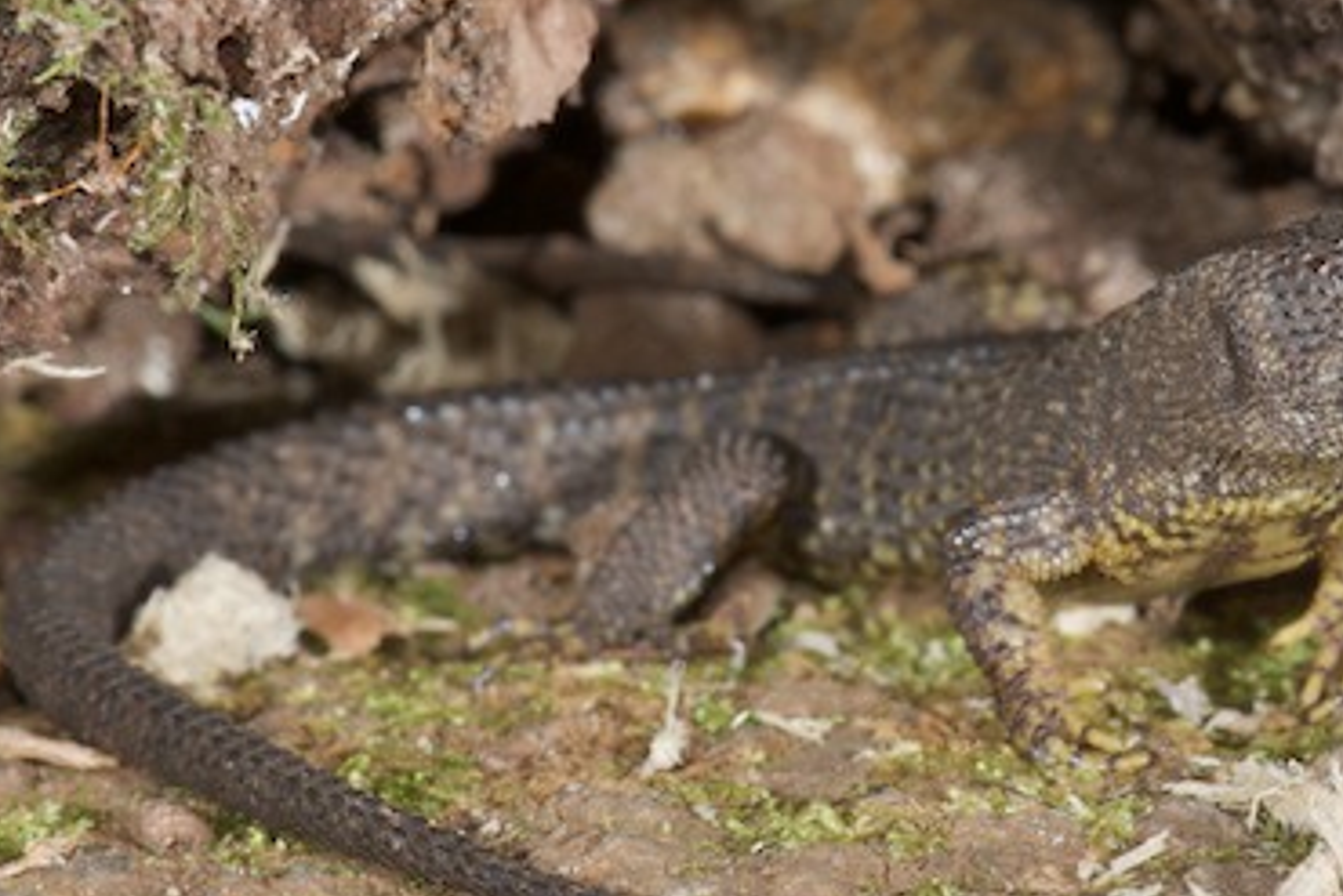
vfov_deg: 6.5
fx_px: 7937
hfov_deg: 9.7
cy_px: 459
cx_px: 809
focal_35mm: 213
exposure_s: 1/100
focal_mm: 105
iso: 100
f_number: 22
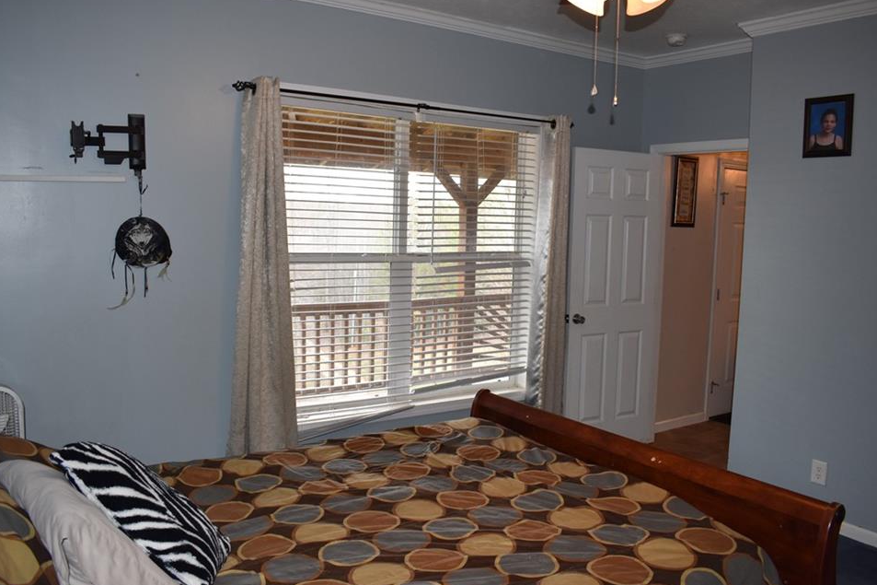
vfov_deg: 44.9
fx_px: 706
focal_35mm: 29
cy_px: 294
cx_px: 422
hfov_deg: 63.6
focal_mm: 18
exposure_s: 1/100
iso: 800
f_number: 5
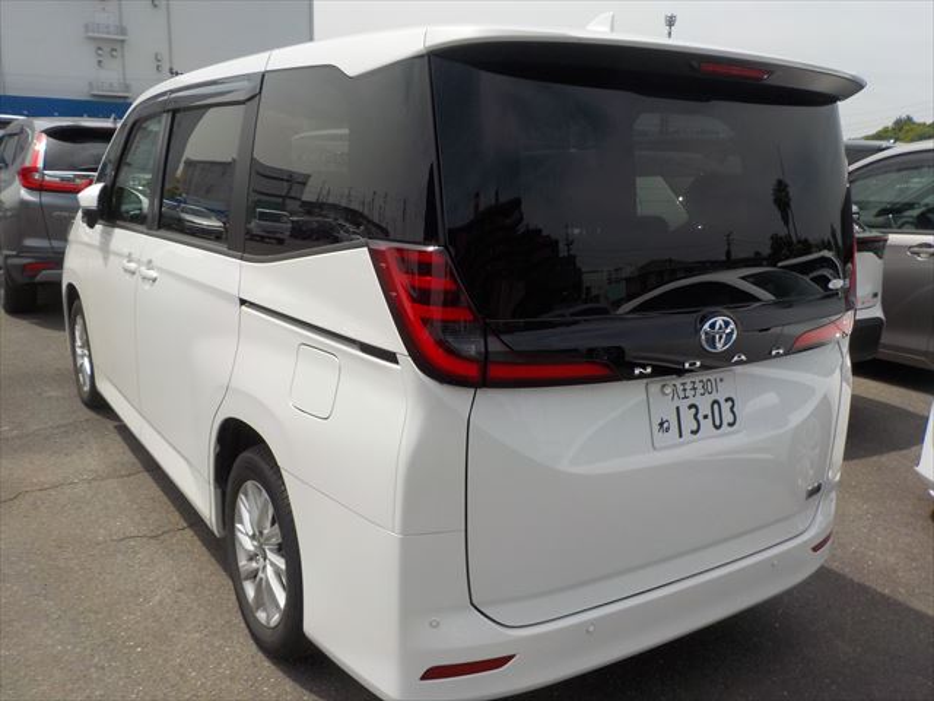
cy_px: 350
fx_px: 809
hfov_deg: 60.0
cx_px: 467
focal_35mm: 30
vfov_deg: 46.8
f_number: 3.3
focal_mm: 4.1
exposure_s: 1/1250
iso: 125
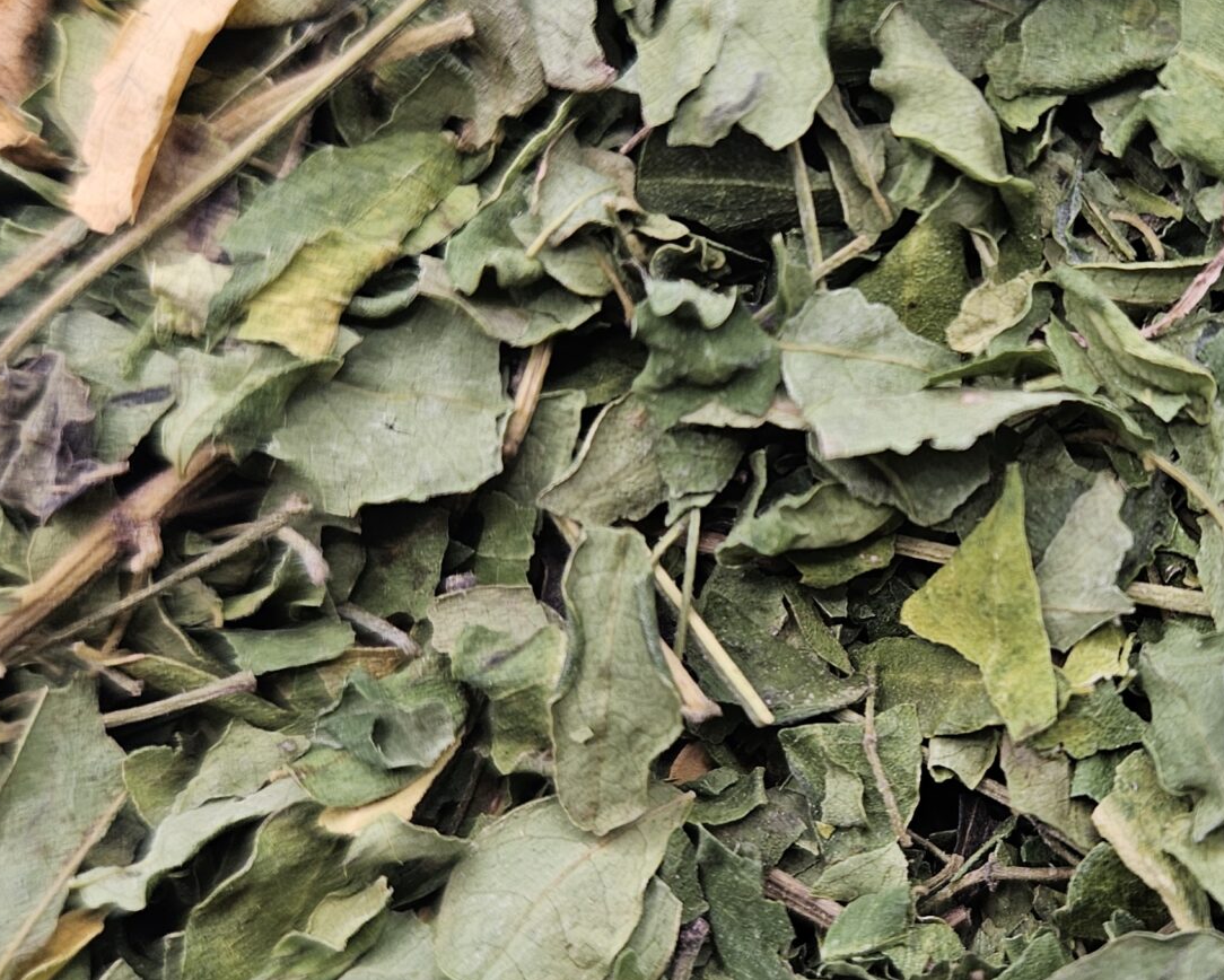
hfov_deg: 34.2
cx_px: 994
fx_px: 1921
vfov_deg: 28.6
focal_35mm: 53
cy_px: 517
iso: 50
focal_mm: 5.4
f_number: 1.8
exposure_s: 1/120
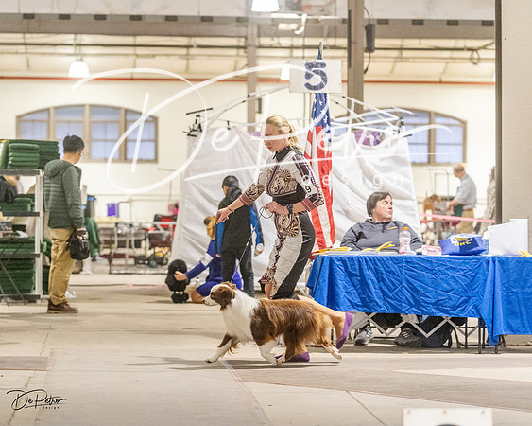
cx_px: 231
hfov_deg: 16.7
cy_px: 213
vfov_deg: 13.4
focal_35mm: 115
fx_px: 1808
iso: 6400
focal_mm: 102
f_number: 3.2
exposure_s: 1/400
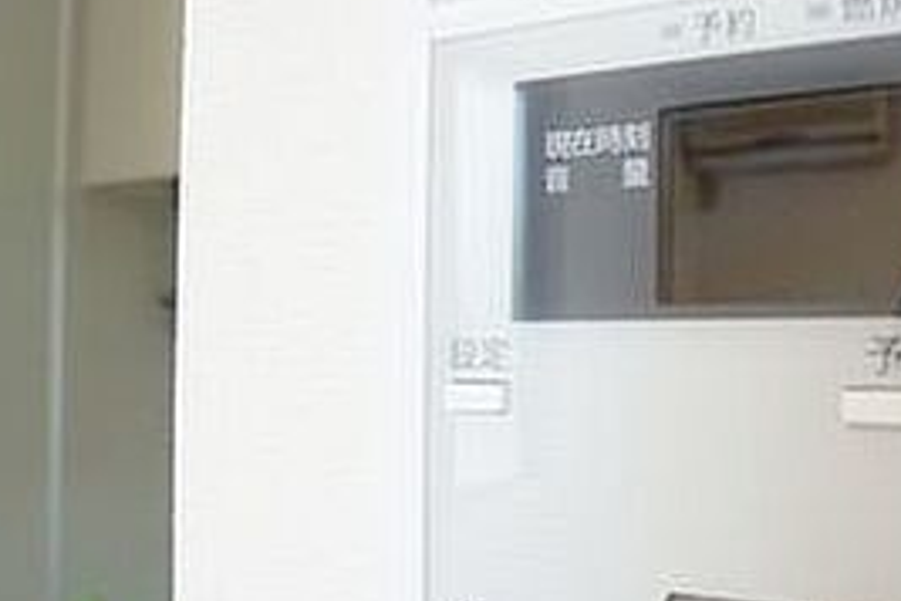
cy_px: 341
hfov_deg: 49.8
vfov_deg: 36.8
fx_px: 901
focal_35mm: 36
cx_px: 729
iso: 800
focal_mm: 10
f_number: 4
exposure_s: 1/160
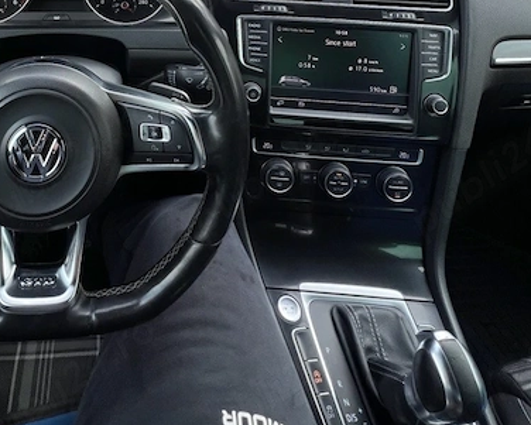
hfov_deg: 59.9
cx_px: 120
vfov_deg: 43.7
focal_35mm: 27
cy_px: -20
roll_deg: -0.8
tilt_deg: -23.0
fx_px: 424
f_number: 1.8
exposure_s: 1/235
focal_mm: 1.57
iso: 32
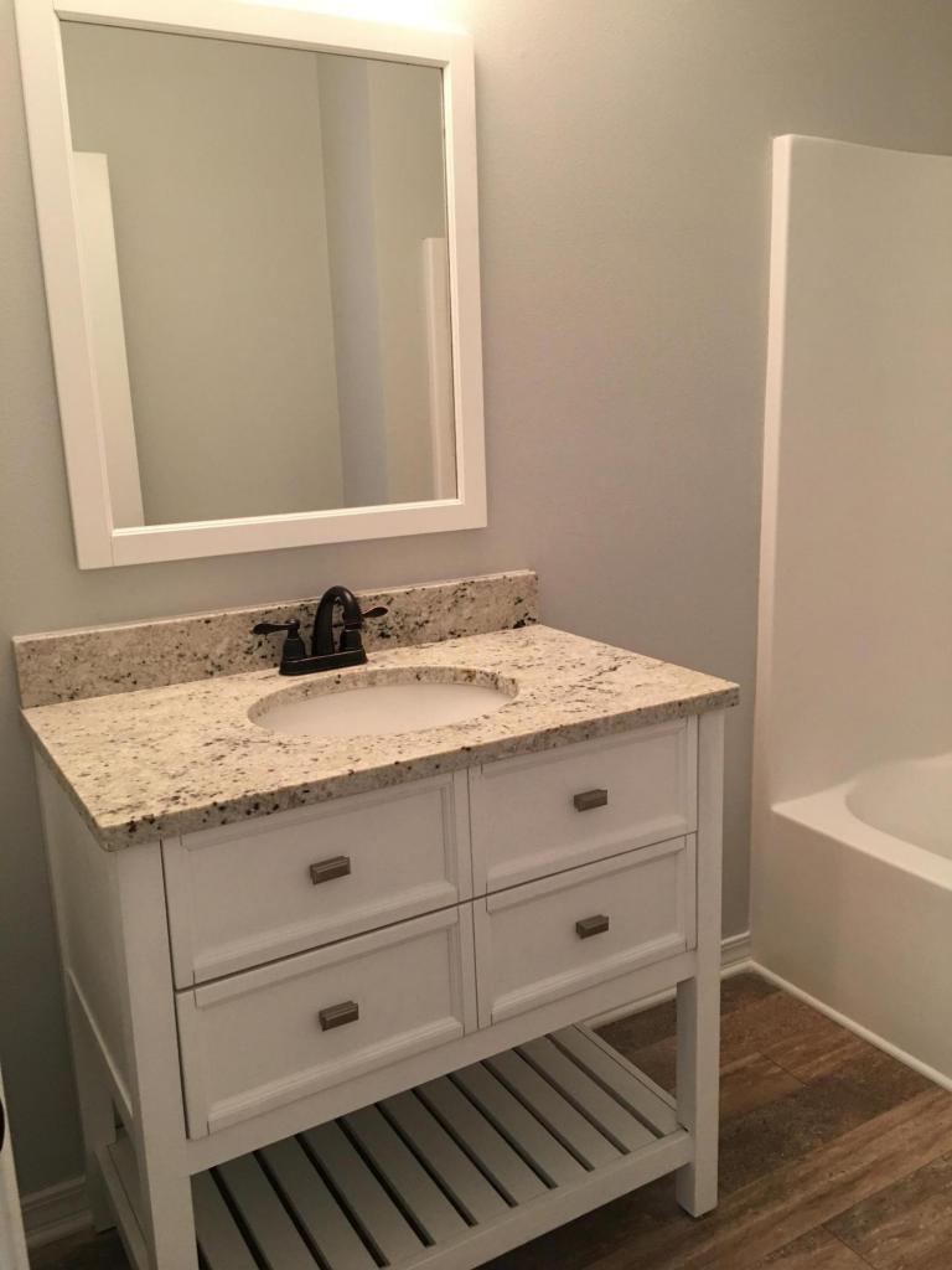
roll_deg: +0.2
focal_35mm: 29
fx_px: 1063
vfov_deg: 61.7
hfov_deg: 48.2
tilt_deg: -12.0
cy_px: 635
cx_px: 476
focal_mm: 4.15
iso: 50
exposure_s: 1/15
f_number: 2.2
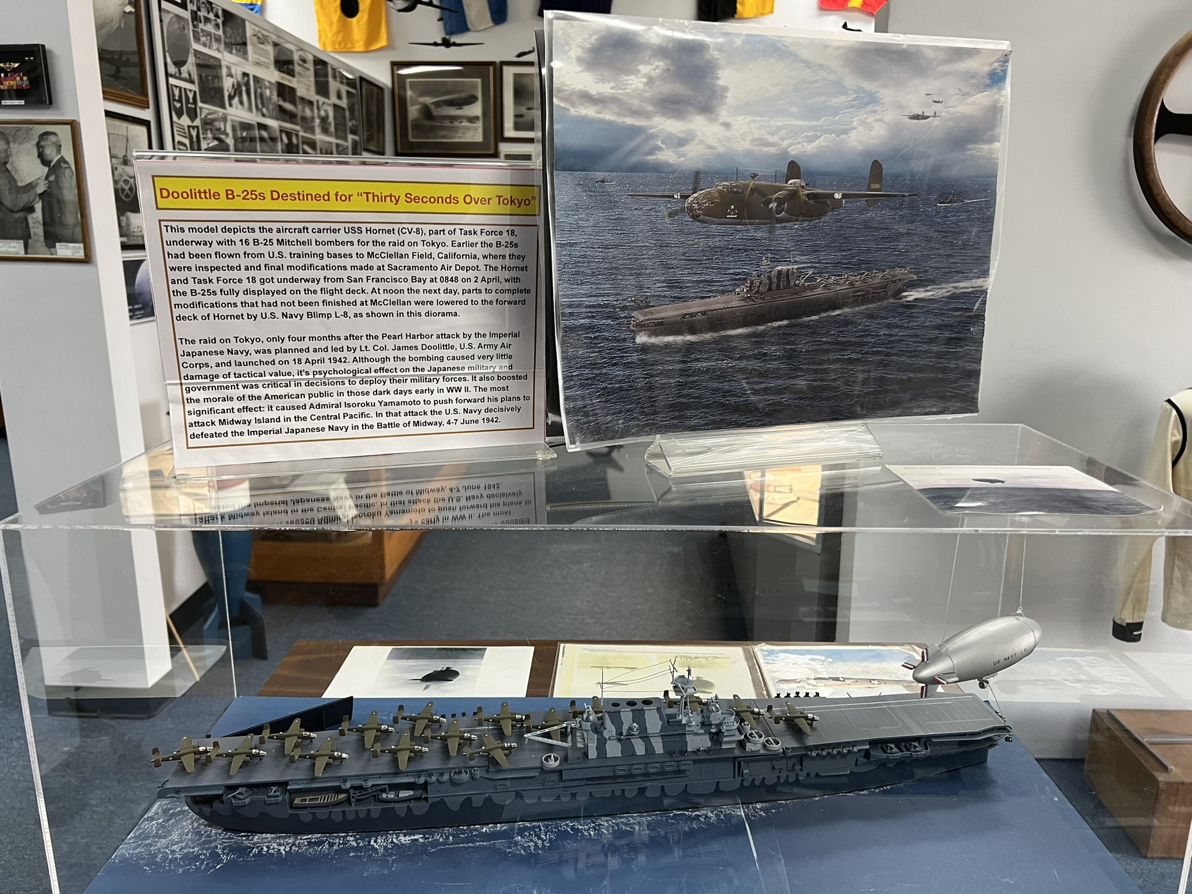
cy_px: 447
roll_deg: -0.1
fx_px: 895
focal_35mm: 26
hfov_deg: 67.3
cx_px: 596
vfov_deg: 53.1
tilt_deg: -14.7
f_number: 1.5
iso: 160
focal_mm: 5.7
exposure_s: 1/60
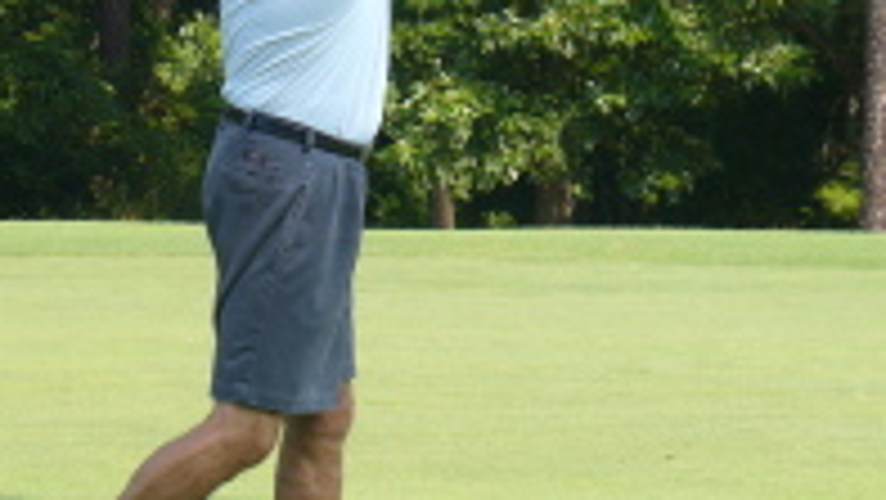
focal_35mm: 191
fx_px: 4489
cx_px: 328
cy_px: 131
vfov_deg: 6.4
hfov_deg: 11.3
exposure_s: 1/320
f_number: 3.5
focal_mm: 16.1
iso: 80
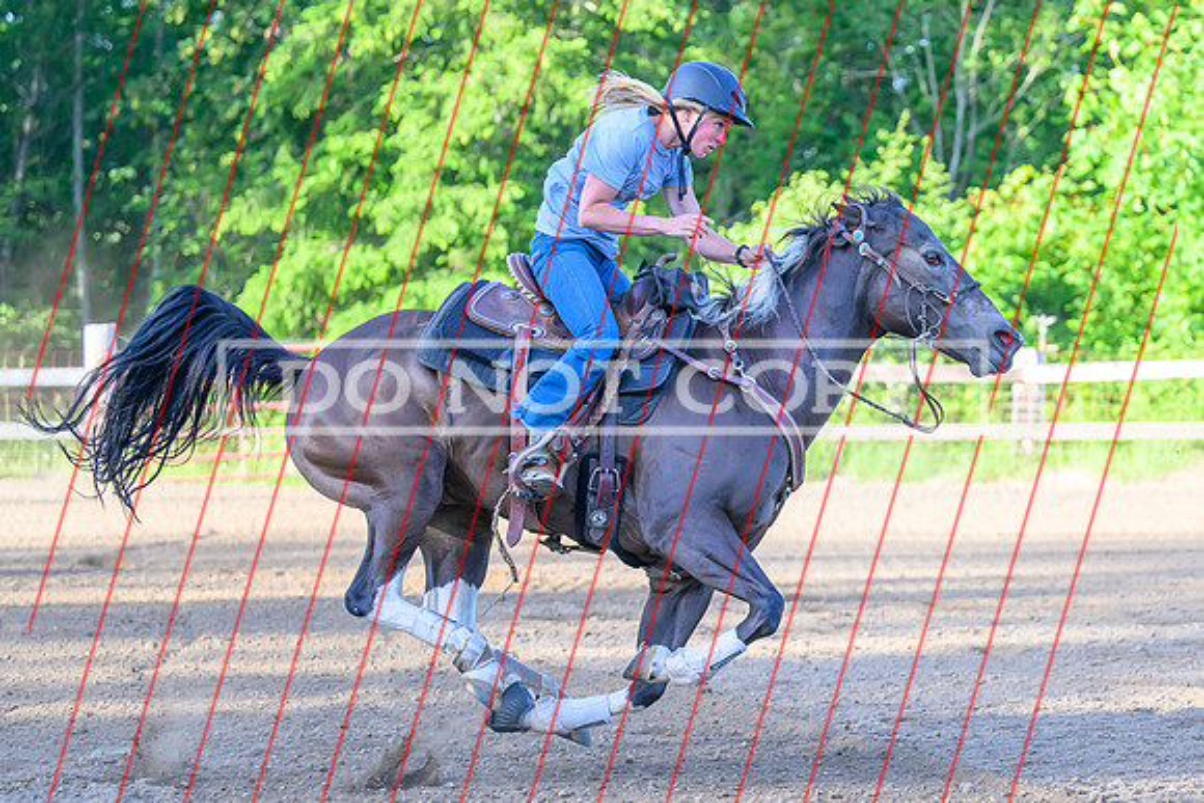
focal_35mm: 126
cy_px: 447
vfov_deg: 10.9
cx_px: 724
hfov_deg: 16.3
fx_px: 4204
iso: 1250
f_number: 2.8
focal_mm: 78
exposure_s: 1/2500
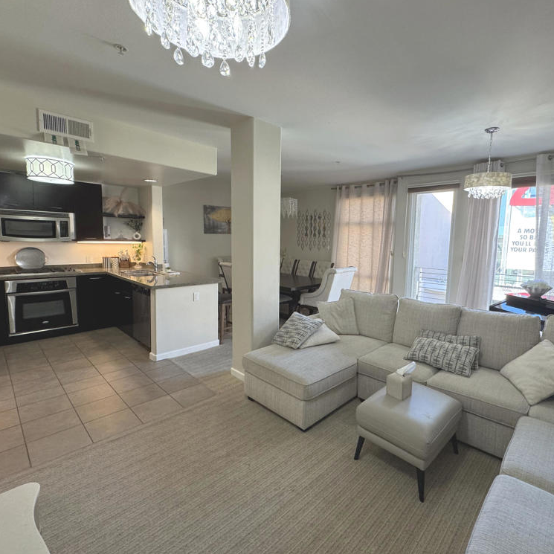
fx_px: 308
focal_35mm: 17
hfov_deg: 83.4
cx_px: 319
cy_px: 271
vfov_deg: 84.0
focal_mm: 2.22
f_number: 2.2
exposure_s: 1/120
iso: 200
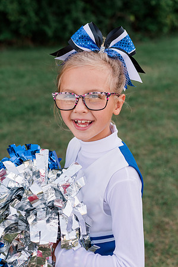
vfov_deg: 39.6
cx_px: 89
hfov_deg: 27.0
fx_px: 371
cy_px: 134
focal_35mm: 50
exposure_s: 1/2000
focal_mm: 50
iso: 800
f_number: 4
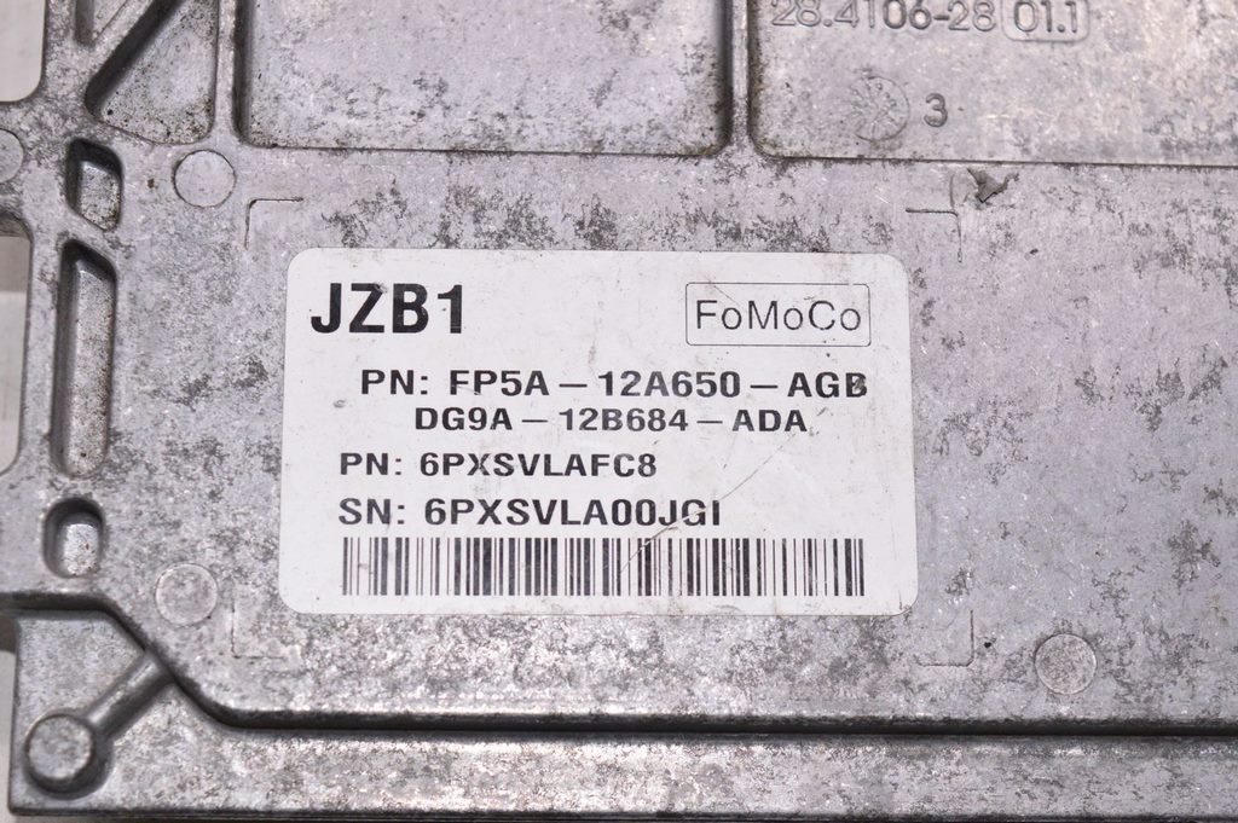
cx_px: 619
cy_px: 412
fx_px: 2680
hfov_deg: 26.0
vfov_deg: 17.5
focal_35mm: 78
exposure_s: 1/160
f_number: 8
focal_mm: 52
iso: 1600
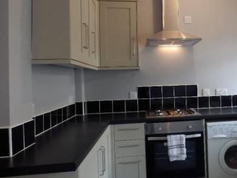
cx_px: 177
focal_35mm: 36
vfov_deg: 39.5
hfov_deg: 49.4
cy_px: 76
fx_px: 246
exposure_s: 1/30
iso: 125
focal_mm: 4.2
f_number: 3
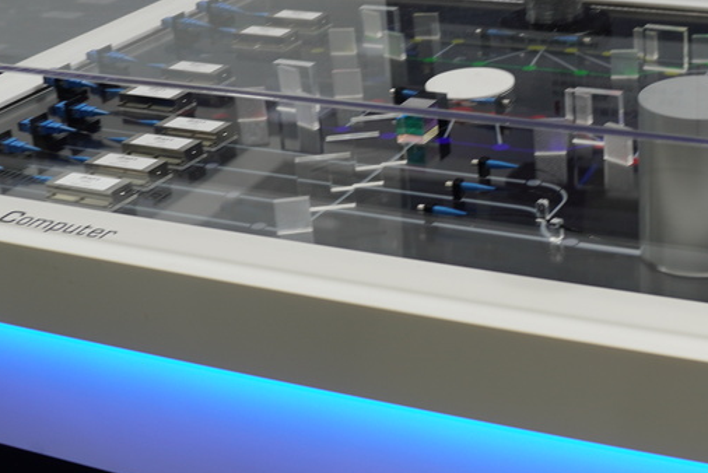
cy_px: 153
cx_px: 623
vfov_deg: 21.2
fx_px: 1259
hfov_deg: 30.2
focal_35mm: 64
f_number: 4
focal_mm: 18
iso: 100
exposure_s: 1/40
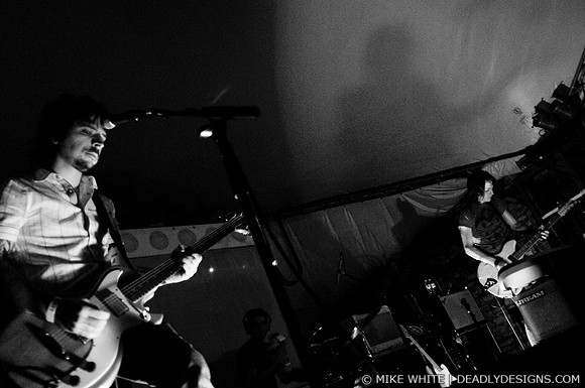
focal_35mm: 30
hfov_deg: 62.0
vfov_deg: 43.5
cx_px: 292
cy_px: 194
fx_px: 487
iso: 800
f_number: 2.8
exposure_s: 1/30
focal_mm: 20
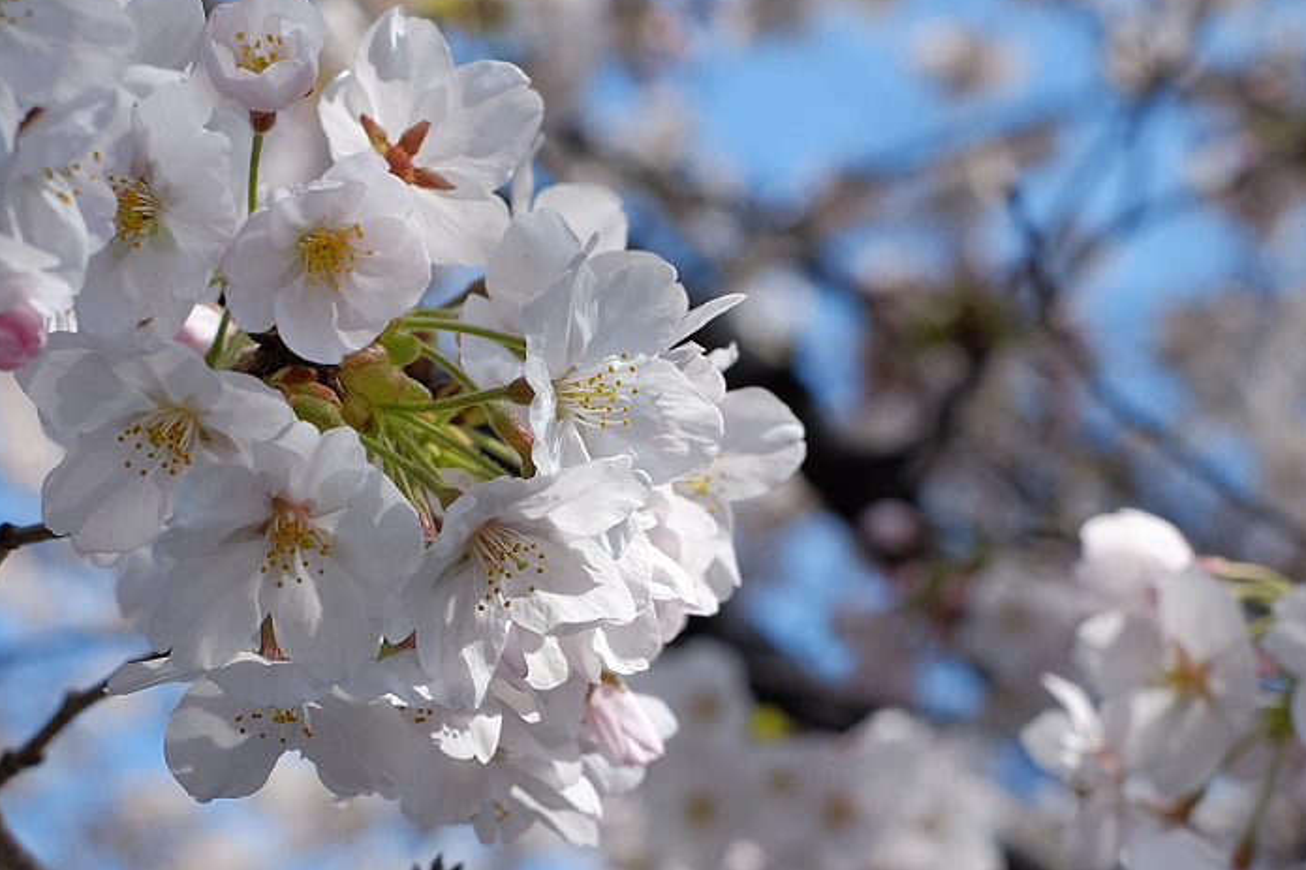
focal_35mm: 122
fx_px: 4425
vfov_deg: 11.2
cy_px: 613
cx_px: 594
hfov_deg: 16.8
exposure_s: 1/600
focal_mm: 35
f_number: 5.6
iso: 200
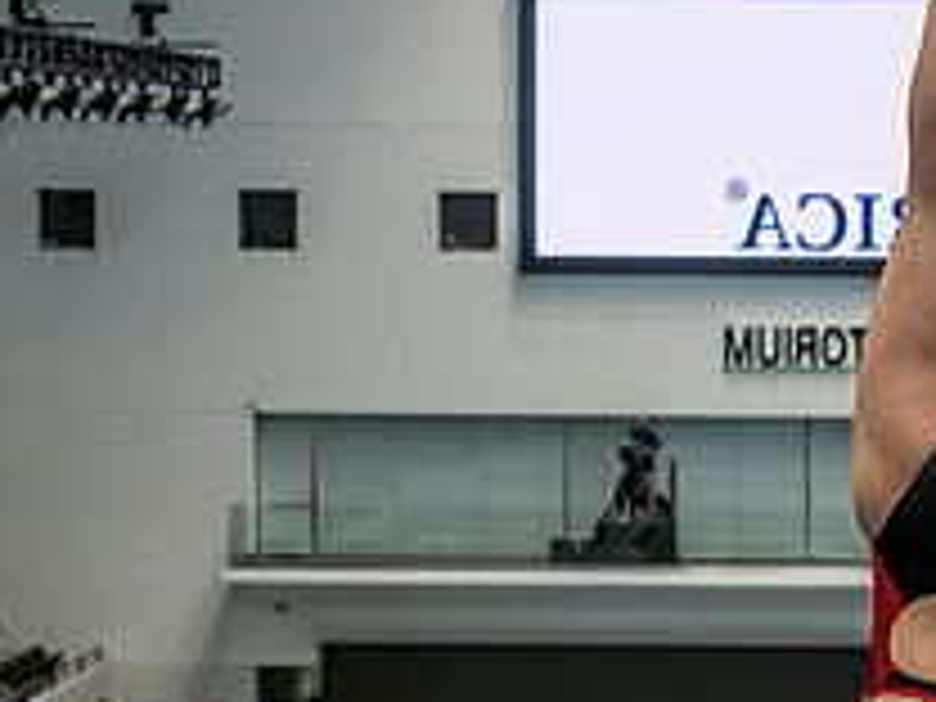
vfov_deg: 8.6
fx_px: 4678
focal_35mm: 173
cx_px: 932
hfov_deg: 11.3
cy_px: 524
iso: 1600
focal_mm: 31
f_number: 2.8
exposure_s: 1/800
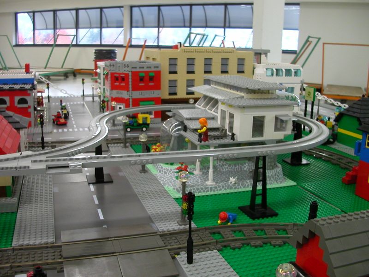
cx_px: 184
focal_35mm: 37
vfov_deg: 38.7
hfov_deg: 50.1
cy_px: 138
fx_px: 394
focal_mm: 5.6
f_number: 2.7
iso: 100
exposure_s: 1/20.8
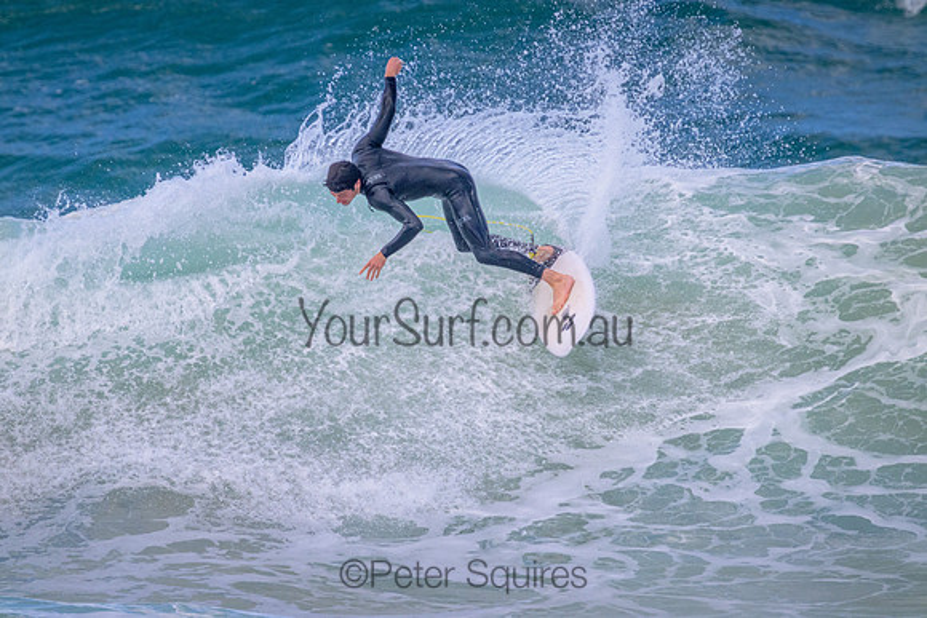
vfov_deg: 1.7
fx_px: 20604
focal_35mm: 800
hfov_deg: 2.6
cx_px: 464
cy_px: 309
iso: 2000
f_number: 11
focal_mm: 800
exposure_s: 1/1600
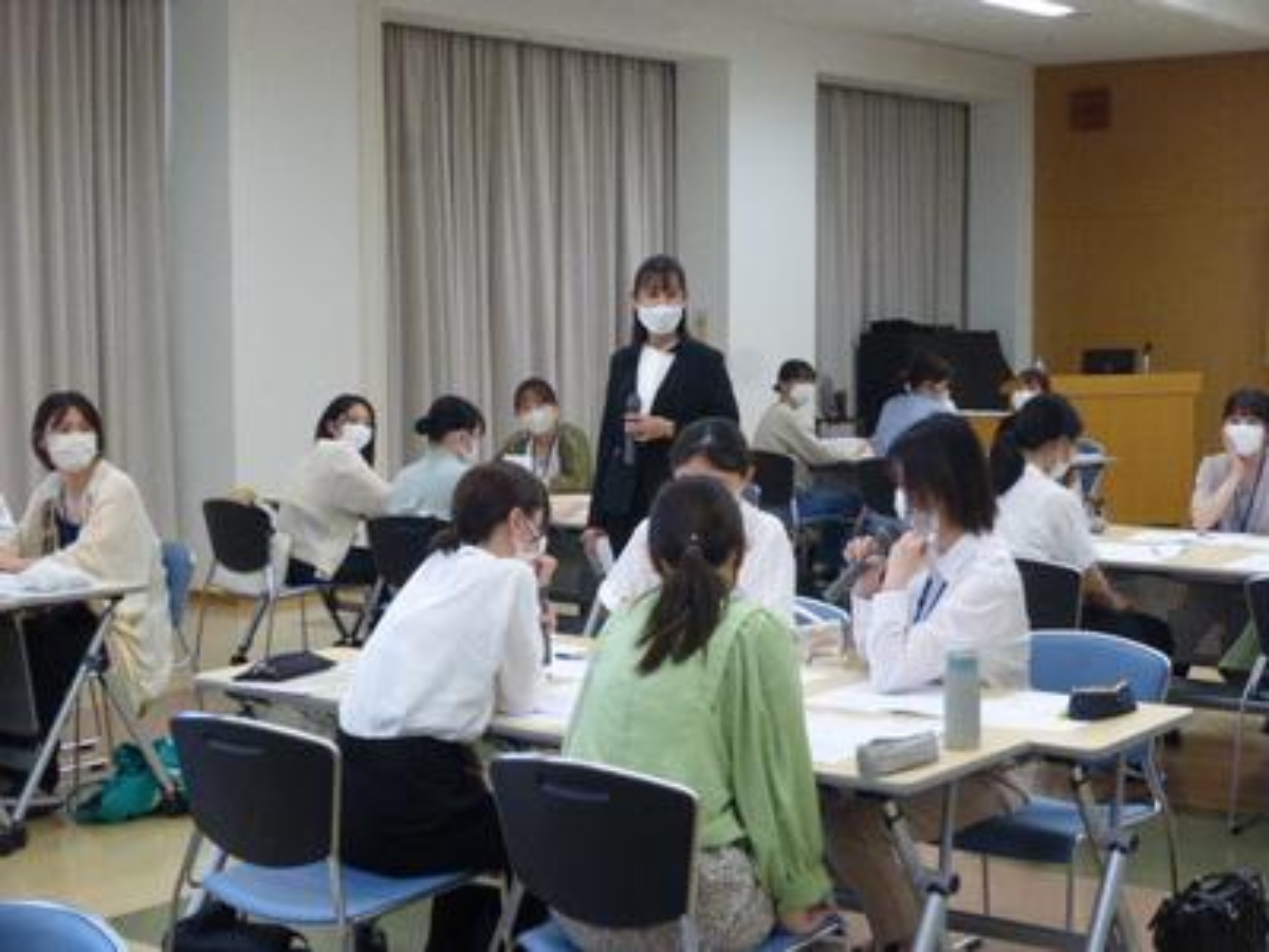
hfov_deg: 32.2
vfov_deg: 24.4
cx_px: 634
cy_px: 476
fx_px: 2200
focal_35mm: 60
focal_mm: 10.7
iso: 800
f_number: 4.3
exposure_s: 1/125
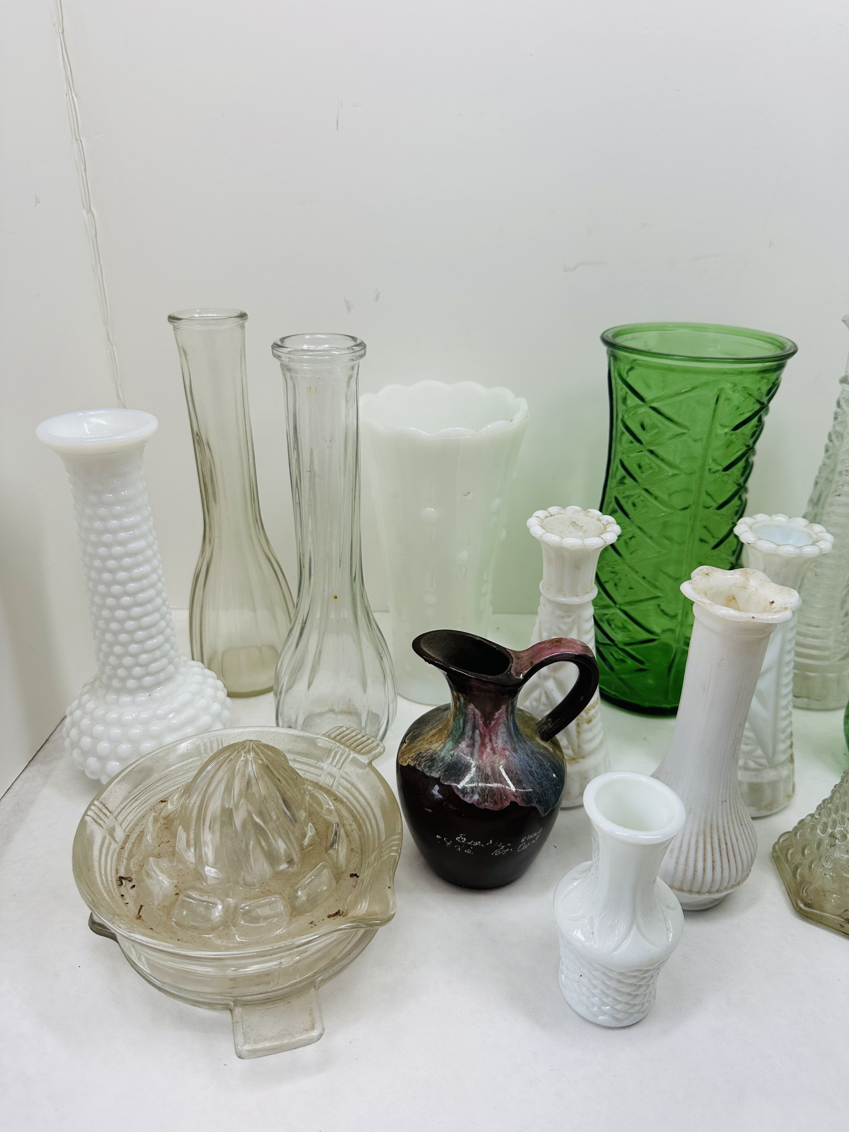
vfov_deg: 71.6
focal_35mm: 24
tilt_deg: -26.4
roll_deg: -2.7
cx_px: 424
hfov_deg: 56.8
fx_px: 785
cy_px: 566
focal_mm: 6.86
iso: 80
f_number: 1.78
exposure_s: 1/935
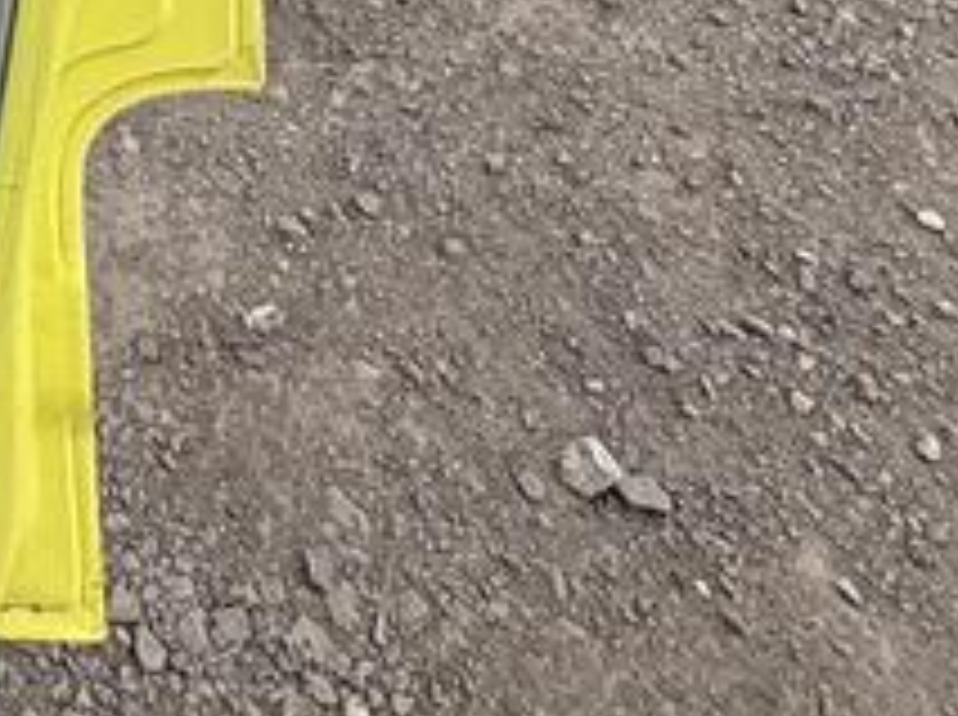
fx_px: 1630
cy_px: -675
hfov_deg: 28.3
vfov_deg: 18.0
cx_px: -207
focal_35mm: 59
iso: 40
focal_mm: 2.22
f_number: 2.2
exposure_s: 1/932
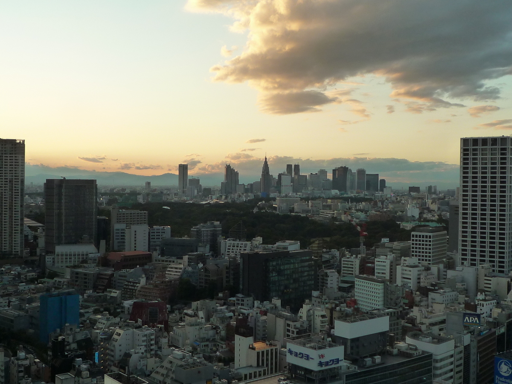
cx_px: 256
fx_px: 636
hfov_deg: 43.9
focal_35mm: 43
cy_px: 192
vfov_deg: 33.6
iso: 160
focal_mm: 5.3
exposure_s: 1/160
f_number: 3.4
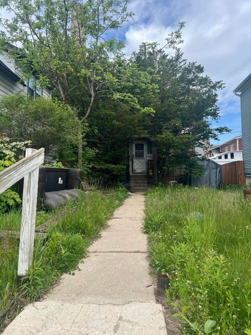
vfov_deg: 67.3
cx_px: 126
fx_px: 251
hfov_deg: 53.0
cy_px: 168
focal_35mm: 26
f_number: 1.5
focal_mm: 5.7
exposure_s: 1/2083
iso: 50
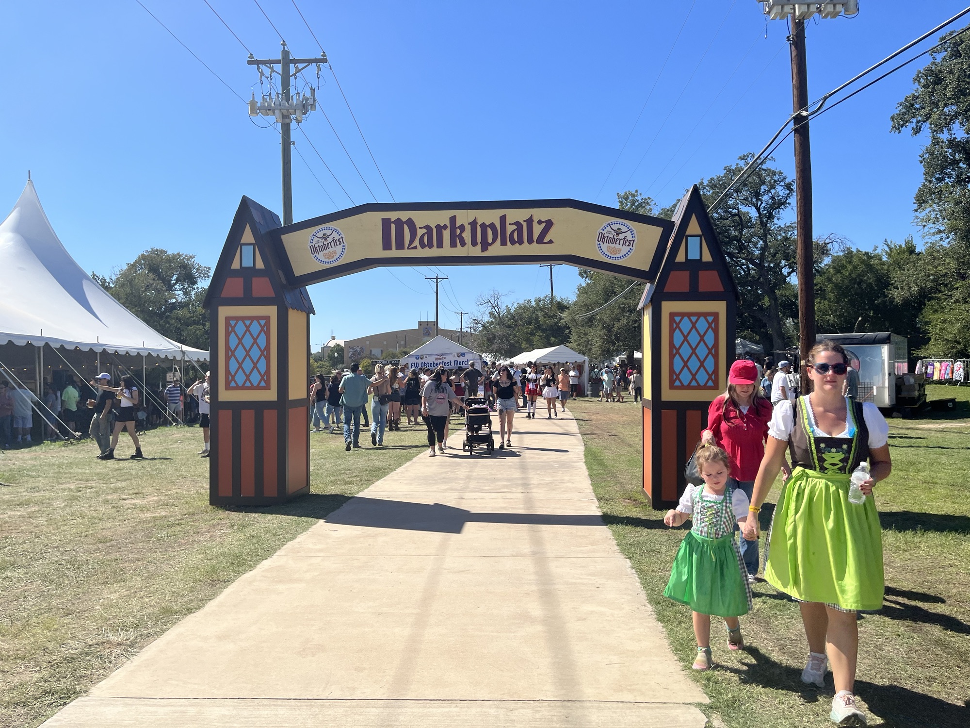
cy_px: 364
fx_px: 729
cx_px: 485
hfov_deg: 67.3
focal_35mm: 26
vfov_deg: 53.1
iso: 50
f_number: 1.6
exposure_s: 1/4484
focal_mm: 5.1
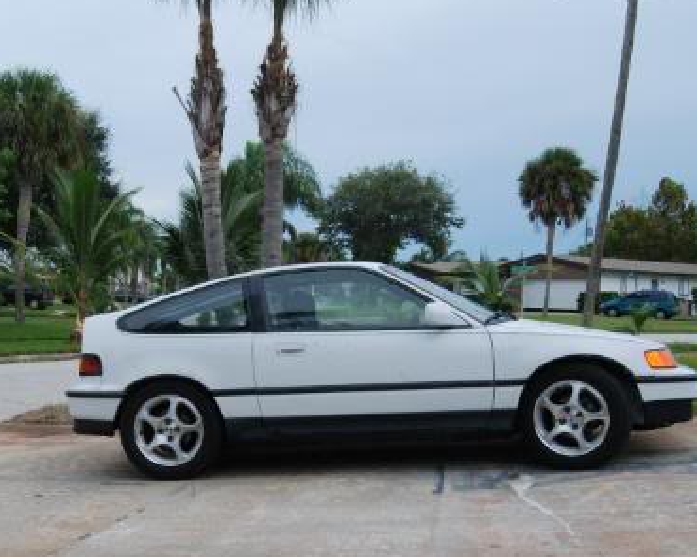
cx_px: 266
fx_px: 907
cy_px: 393
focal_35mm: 44
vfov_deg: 33.7
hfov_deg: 41.7
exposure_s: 1/160
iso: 100
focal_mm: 18
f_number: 6.3
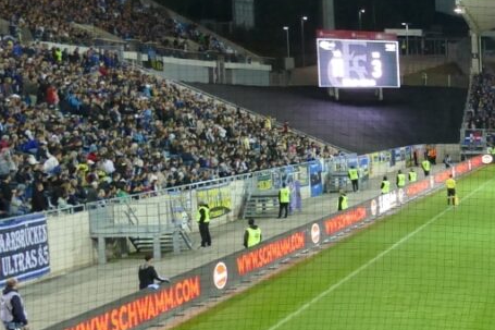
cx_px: 844
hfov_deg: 18.8
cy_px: 238
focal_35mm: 88
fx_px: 1209
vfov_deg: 15.5
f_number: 2.8
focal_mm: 9.12
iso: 400
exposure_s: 1/125
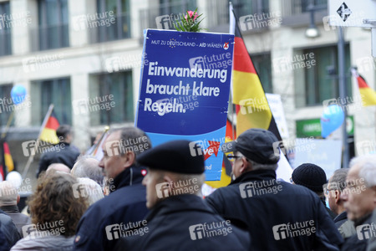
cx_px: 188
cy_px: 126
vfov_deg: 11.0
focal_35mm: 125
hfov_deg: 16.4
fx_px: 1305
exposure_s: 1/400
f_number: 4.5
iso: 640
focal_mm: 125
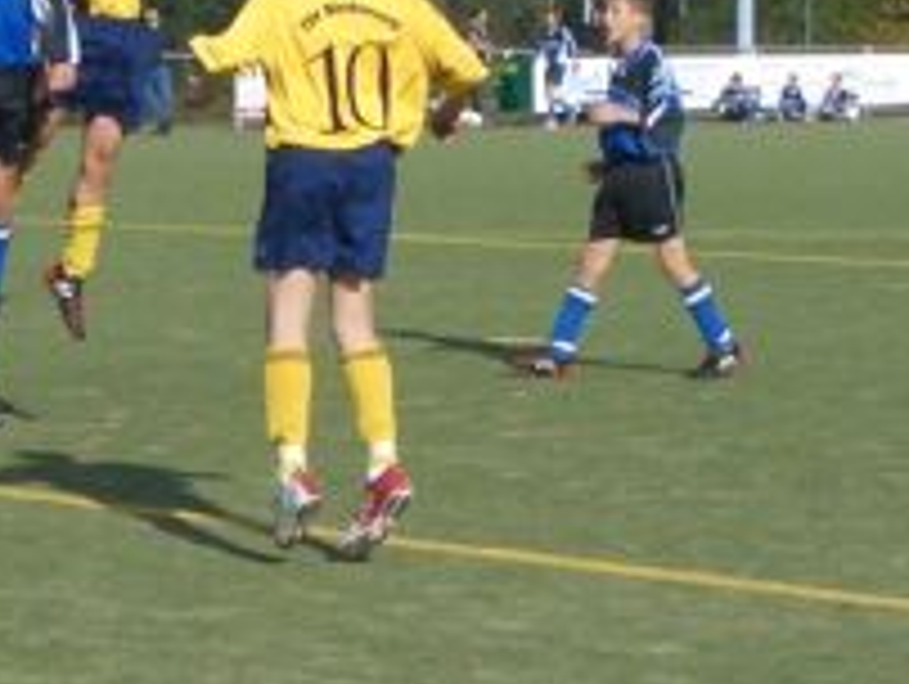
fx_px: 2130
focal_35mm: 81
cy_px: 176
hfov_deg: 23.4
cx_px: 86
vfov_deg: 18.1
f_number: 4.6
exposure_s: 1/640
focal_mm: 6.8
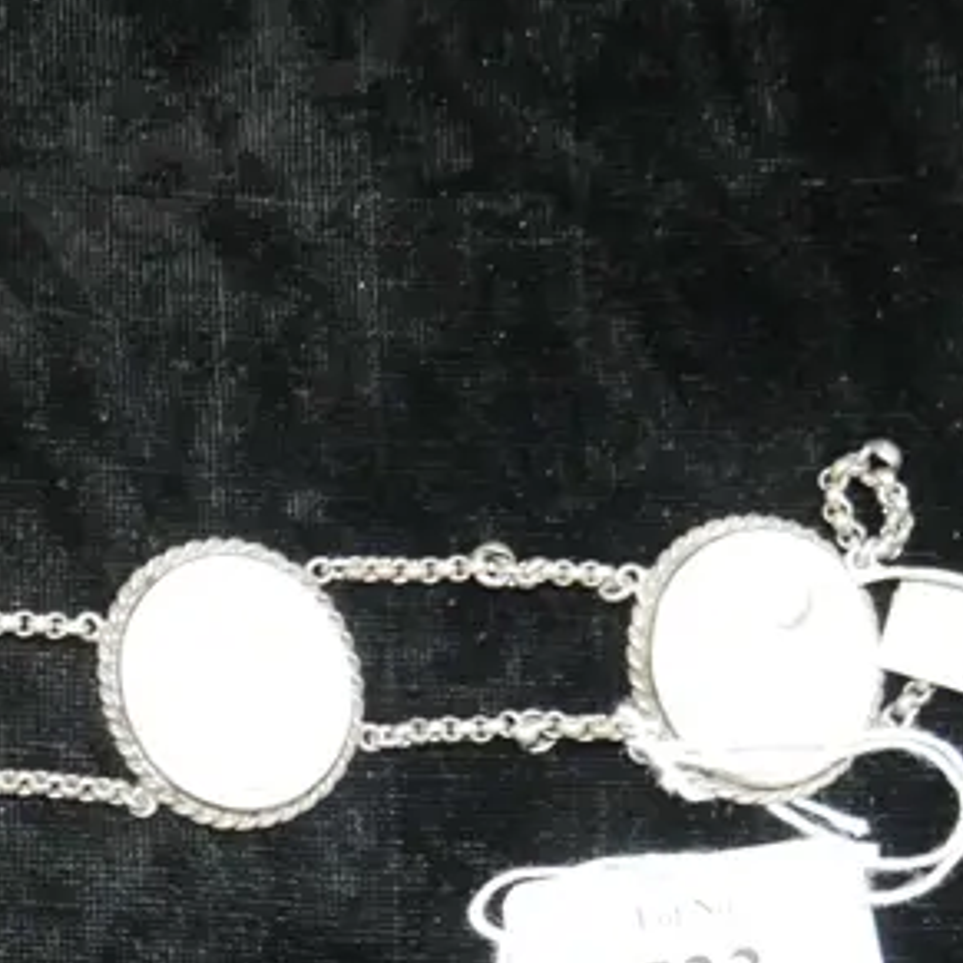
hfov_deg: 17.7
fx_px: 2738
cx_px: -520
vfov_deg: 19.9
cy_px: 650
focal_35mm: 87
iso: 1000
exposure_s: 1/60
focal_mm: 14
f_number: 3.5
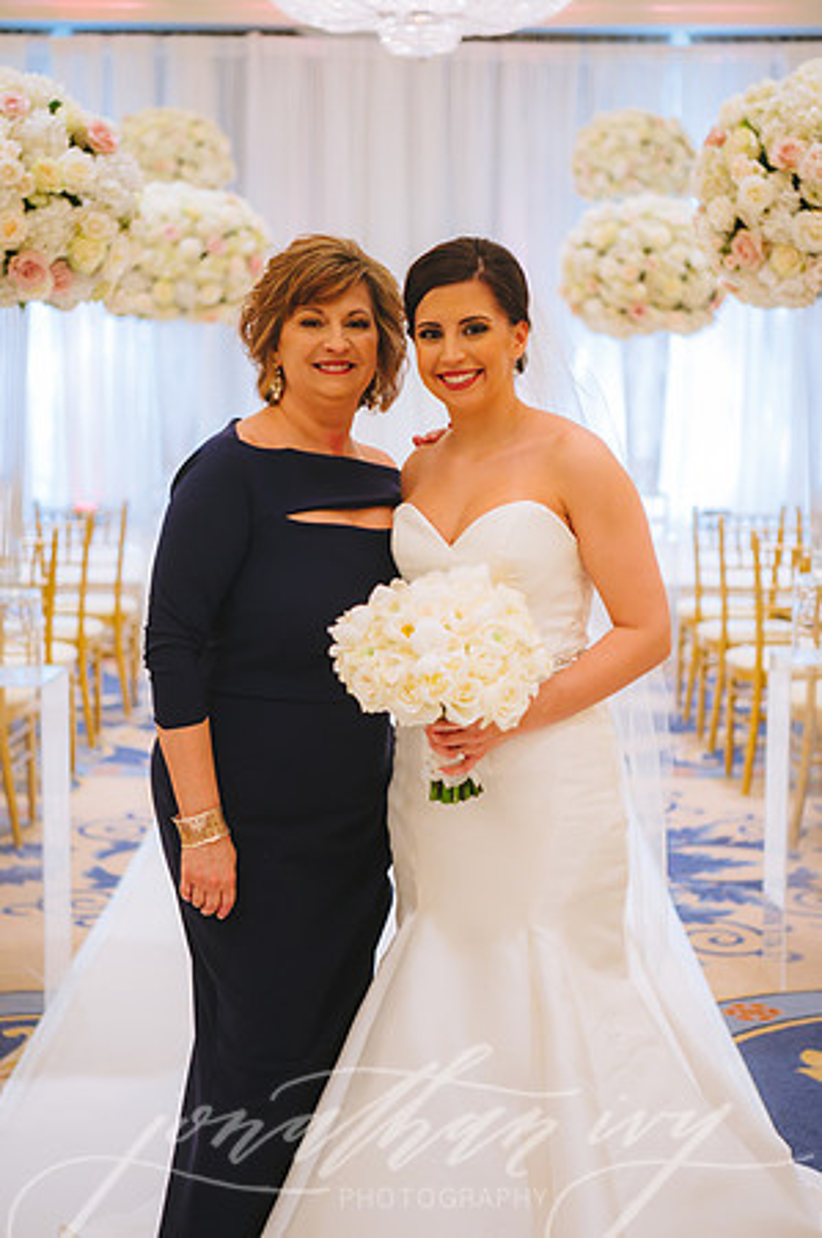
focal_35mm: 70
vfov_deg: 28.9
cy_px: 619
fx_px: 2403
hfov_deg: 19.4
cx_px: 411
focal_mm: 70
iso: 1600
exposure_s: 1/160
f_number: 2.8
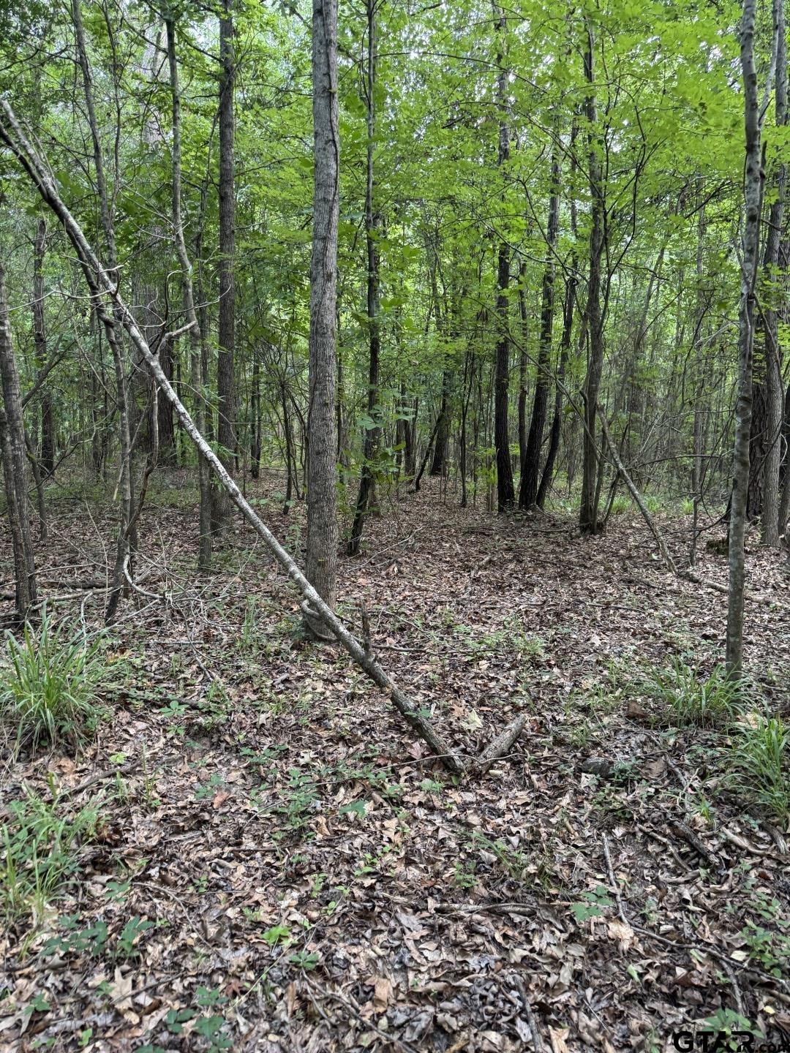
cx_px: 395
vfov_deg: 71.6
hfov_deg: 56.8
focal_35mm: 24
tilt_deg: -8.1
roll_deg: -1.2
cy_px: 526
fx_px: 730
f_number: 1.78
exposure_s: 1/62
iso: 200
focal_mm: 6.76
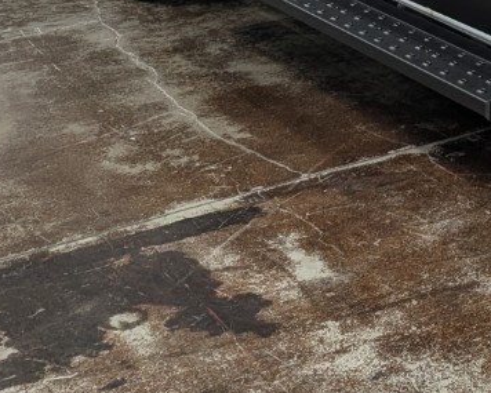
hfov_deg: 19.1
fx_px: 1337
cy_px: -247
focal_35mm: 92
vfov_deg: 15.1
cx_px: 661
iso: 51
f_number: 1.85
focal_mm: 6.81
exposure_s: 1/60
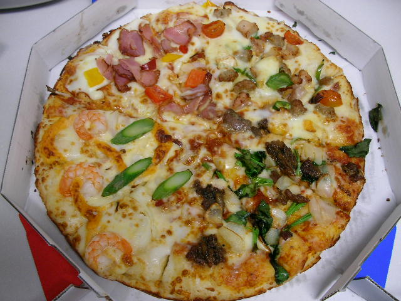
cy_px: 150
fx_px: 440
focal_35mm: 38
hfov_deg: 49.0
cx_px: 200
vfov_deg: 37.7
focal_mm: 5.8
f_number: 3.5
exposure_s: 1/16.2
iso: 100
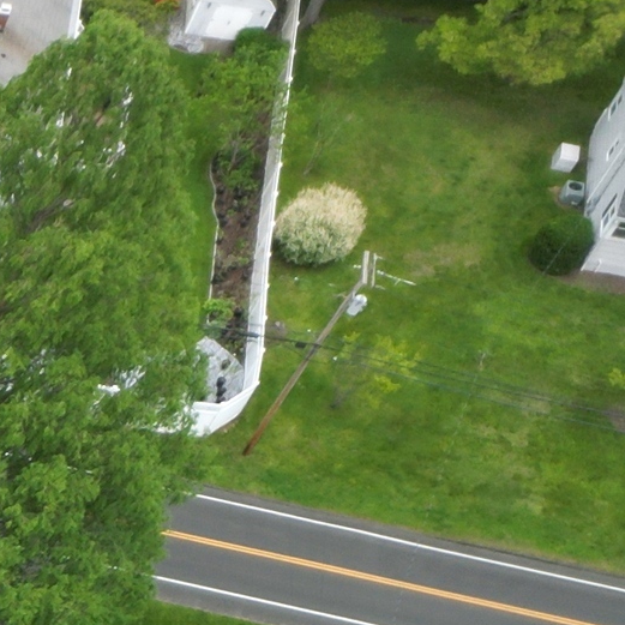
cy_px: 1341
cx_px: -1196
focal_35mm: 125
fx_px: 2553
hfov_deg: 10.4
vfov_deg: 12.0
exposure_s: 1/400
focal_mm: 6.72
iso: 100
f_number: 1.7
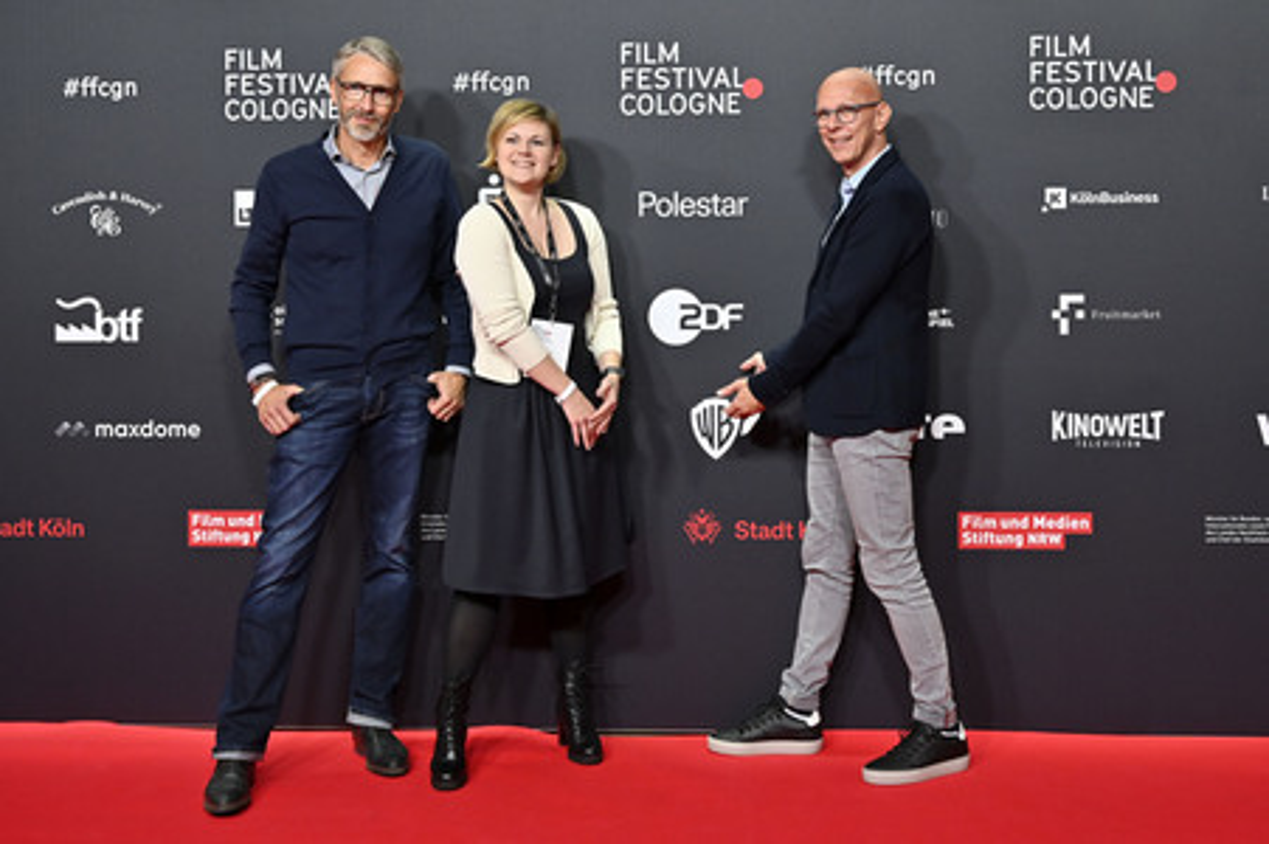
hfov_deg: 53.2
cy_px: 422
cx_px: 634
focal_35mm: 36
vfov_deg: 36.8
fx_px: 1268
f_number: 5
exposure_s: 1/200
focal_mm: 36
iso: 1000
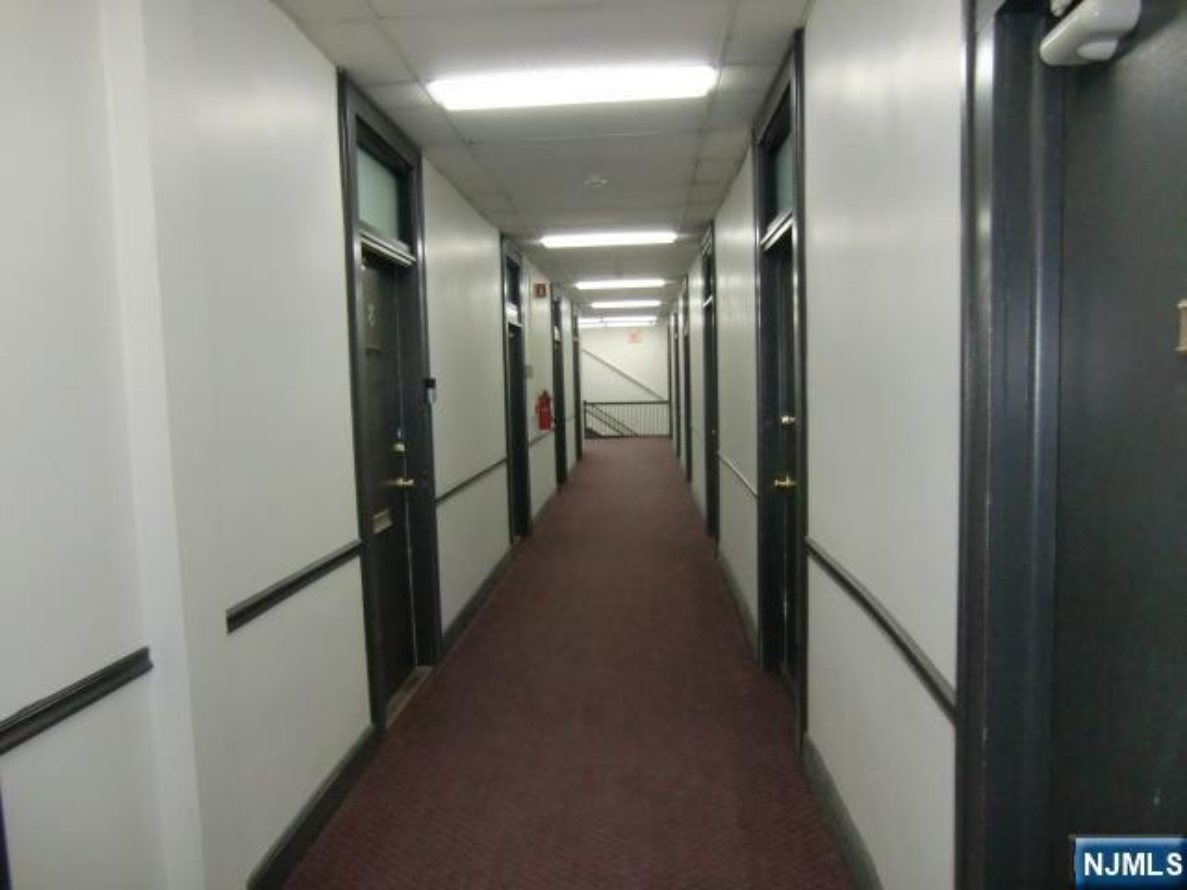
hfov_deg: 71.6
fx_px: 823
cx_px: 594
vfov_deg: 56.8
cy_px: 445
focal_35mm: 24
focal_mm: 4.3
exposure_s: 1/30
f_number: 3.2
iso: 400
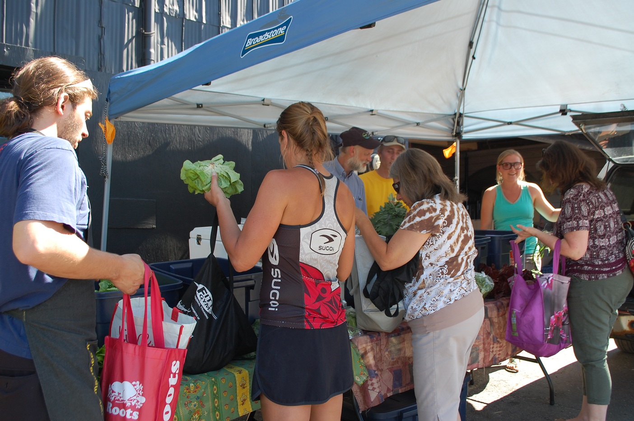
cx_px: 317
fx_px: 633
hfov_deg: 53.2
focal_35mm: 36
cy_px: 210
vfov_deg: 36.8
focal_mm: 24
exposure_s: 1/125
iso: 220
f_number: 5.6
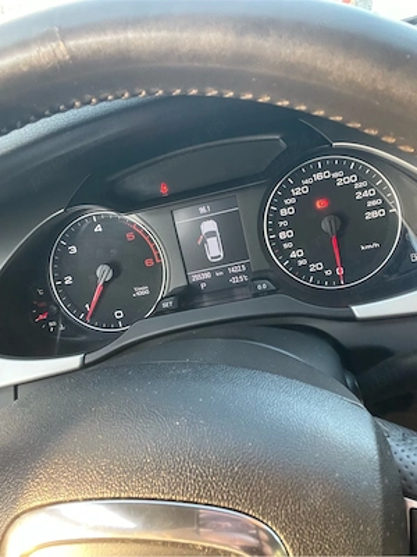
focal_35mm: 30
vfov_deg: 60.0
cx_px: 208
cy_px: 278
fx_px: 482
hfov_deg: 46.8
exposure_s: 1/60
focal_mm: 2.71
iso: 250
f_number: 2.2
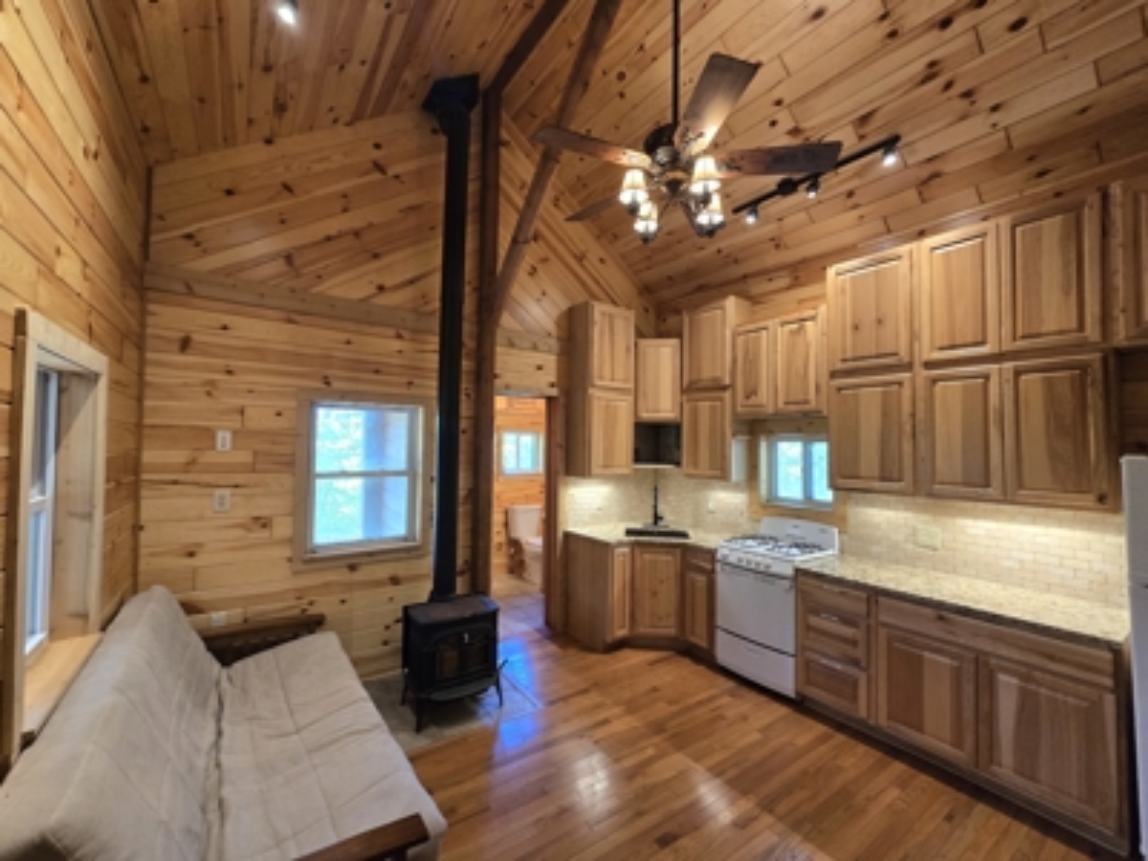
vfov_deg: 89.9
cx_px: 574
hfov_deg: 106.2
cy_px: 430
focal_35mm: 13
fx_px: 431
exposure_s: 1/60
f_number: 2.2
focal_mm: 2.2
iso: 250
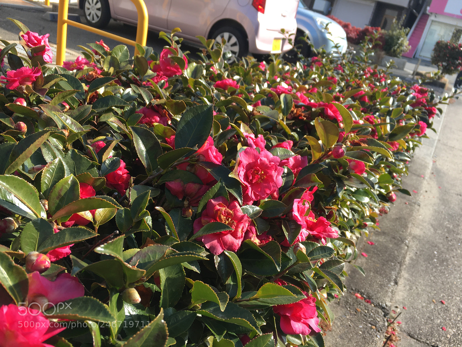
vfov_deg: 48.2
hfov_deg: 61.7
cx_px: 231
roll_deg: -13.6
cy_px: 174
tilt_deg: -22.8
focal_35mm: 29
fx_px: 387
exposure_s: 1/509
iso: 25
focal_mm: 4.15
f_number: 2.2
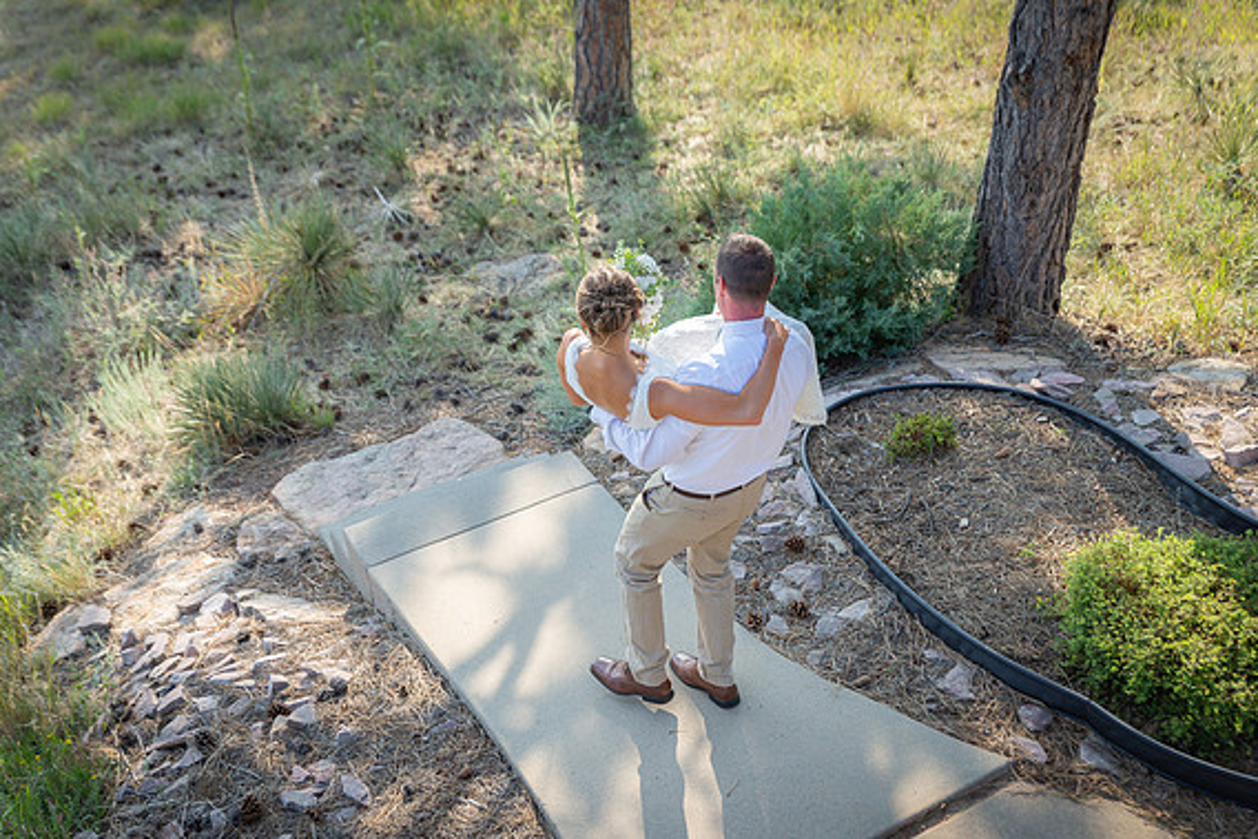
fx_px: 1643
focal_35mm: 47
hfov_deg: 41.9
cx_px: 618
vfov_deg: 28.7
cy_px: 413
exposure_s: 1/320
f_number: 3.5
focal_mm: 46
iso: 125
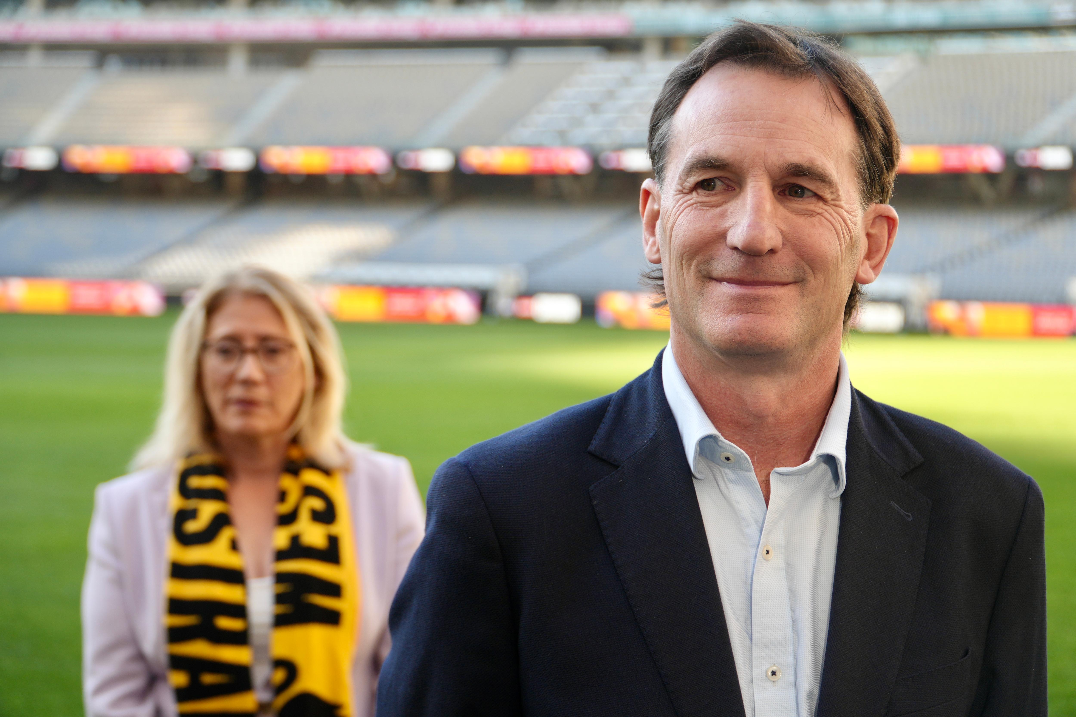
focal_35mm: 84
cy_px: 358
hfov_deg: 24.2
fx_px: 2510
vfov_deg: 16.3
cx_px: 538
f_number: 4
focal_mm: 56
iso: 160
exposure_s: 1/160
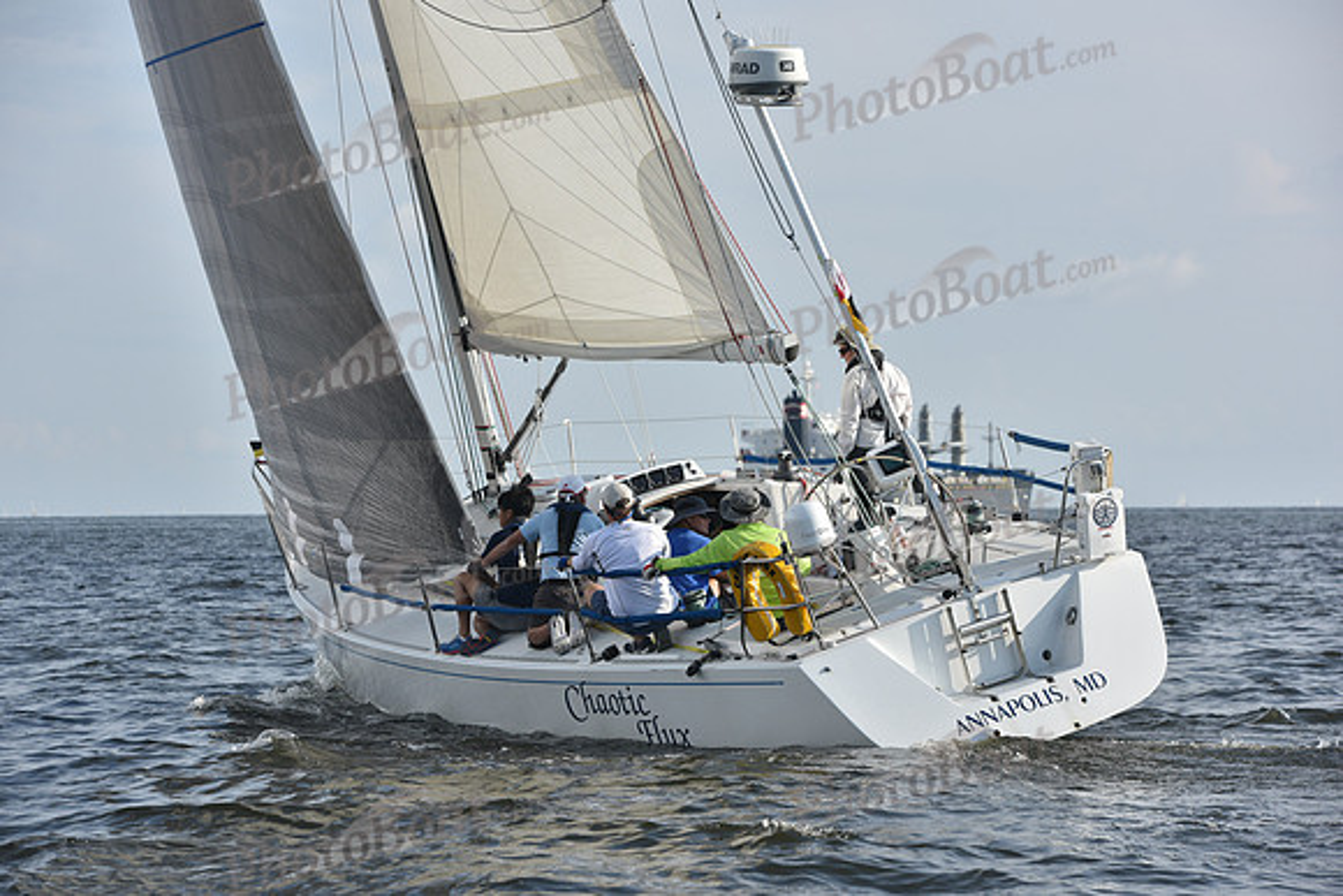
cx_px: 672
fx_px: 5037
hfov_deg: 15.2
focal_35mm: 135
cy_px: 448
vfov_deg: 10.2
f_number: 7.1
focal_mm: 135
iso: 250
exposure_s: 1/1250
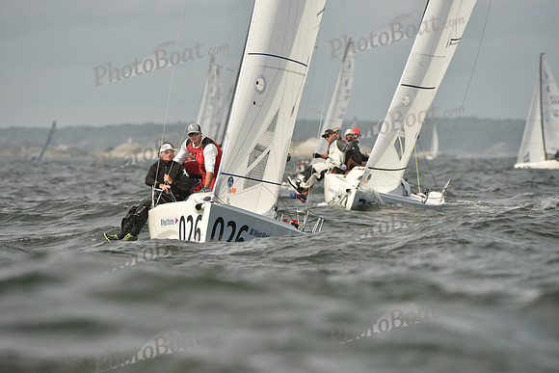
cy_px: 186
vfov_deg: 3.4
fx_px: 6212
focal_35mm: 400
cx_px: 280
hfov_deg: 5.2
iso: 320
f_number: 7.1
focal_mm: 400
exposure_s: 1/1600
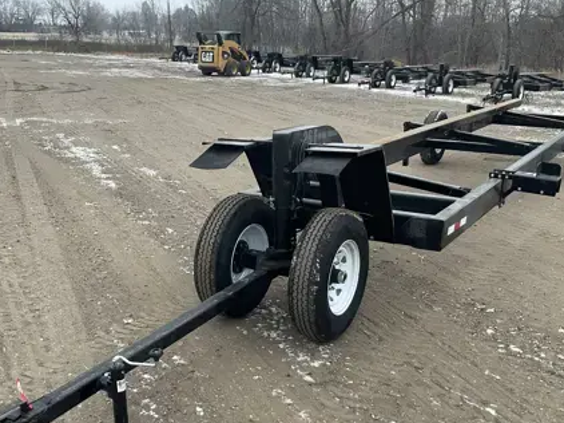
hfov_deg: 42.9
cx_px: 251
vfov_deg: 32.5
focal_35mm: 44
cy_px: 286
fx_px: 716
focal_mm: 3
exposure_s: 1/181
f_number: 1.8
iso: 20
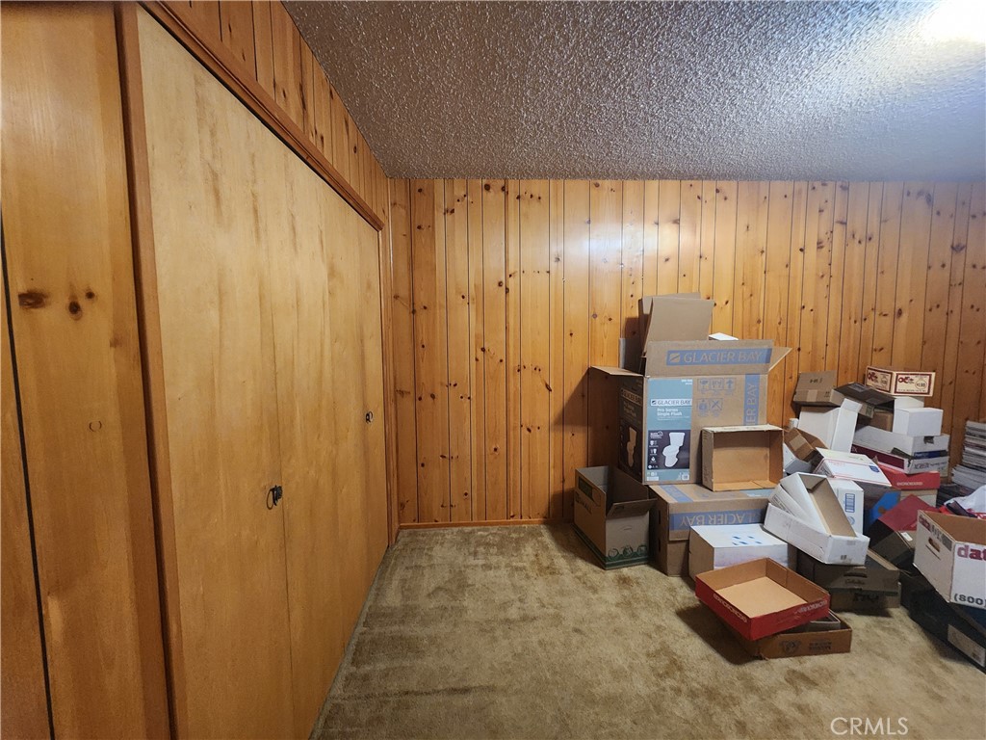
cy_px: 370
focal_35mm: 13
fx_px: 370
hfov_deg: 106.2
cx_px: 493
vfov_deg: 89.9
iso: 640
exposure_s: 1/30
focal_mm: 2.2
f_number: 2.2
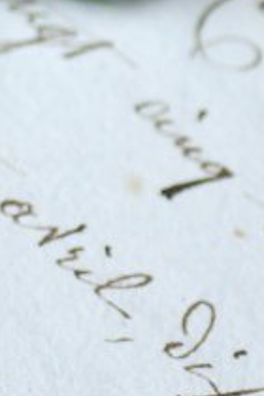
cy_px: -458
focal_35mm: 599
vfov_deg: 3.4
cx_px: -32
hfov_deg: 2.3
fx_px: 6588
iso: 250
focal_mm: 70
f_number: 2.8
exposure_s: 1/125
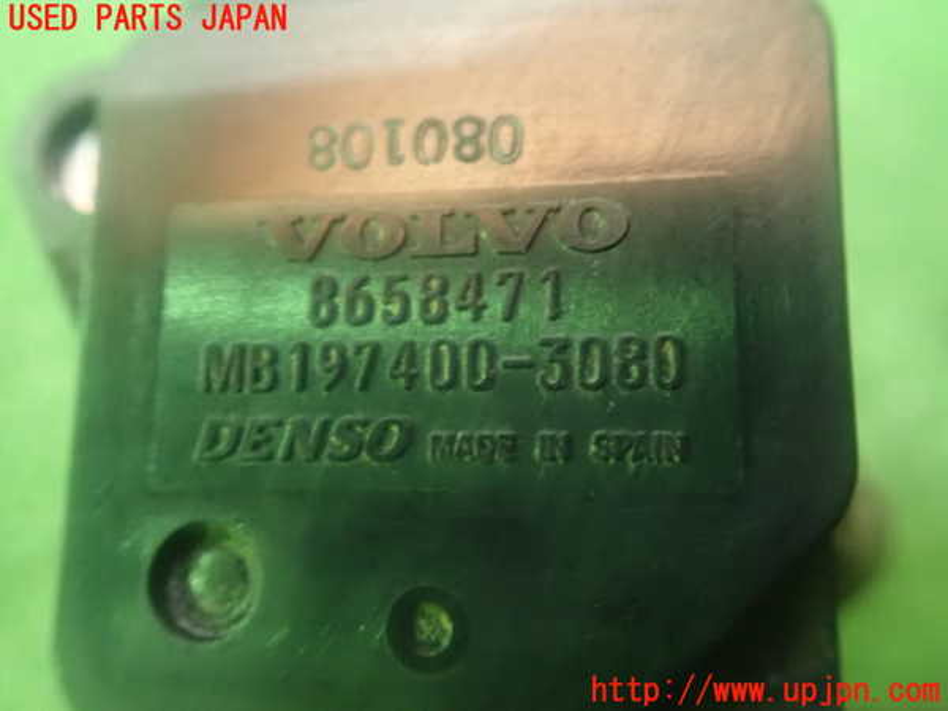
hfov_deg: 60.0
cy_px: 356
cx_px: 474
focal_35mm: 30
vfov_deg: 46.8
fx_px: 822
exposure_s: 1/8
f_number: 2.3
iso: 1600
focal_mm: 5.5
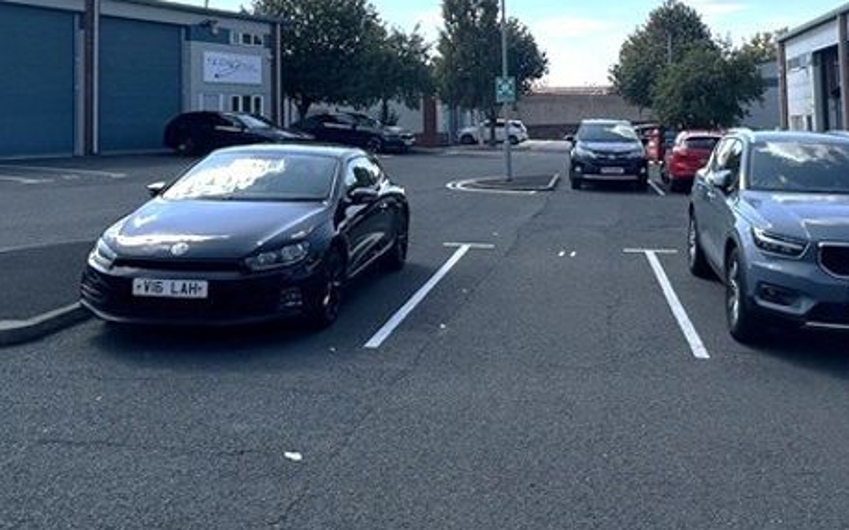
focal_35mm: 36
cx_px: 567
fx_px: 833
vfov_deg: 33.7
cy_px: 68
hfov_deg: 53.0
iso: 32
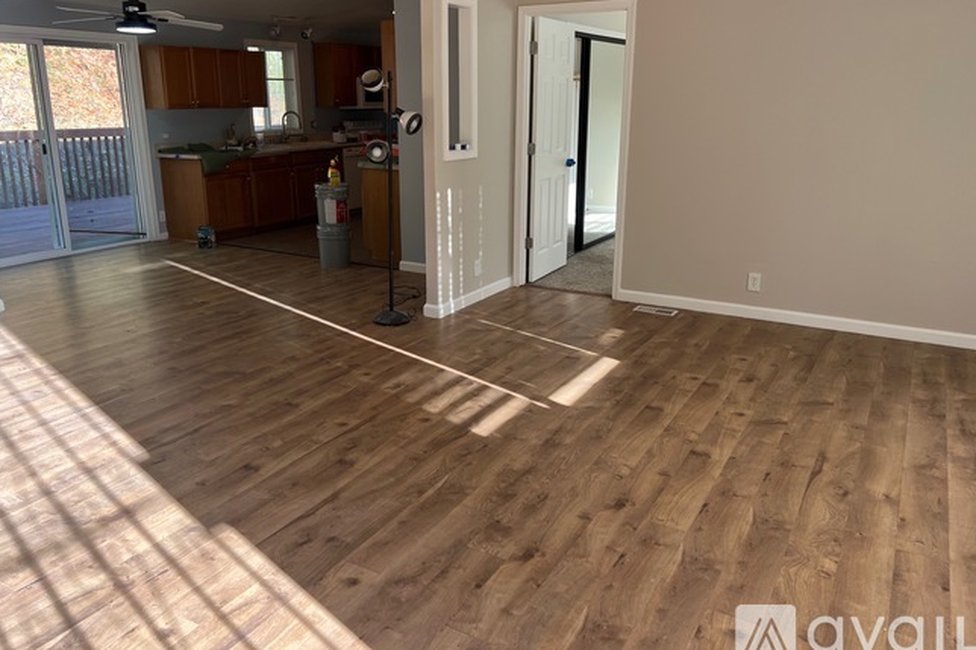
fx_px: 759
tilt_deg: -15.0
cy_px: 286
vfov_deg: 46.3
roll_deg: -1.1
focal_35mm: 28
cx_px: 475
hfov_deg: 65.5
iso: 64
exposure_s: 1/121
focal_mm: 5.7
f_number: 1.5
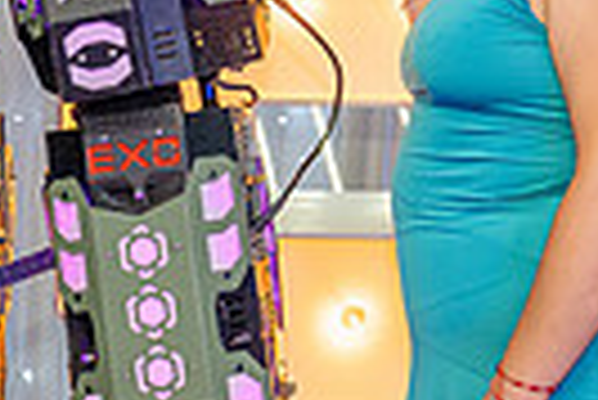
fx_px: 2677
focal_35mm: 161
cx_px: 121
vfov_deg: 8.3
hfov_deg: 12.7
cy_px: -222
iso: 1250
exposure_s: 1/200
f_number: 4.5
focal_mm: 37
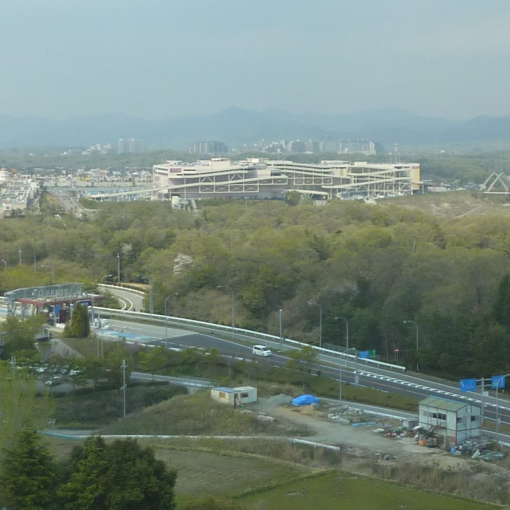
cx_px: 194
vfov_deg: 22.5
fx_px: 1283
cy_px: 234
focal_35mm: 77
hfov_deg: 22.4
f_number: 4.5
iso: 125
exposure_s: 1/500
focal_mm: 4.4
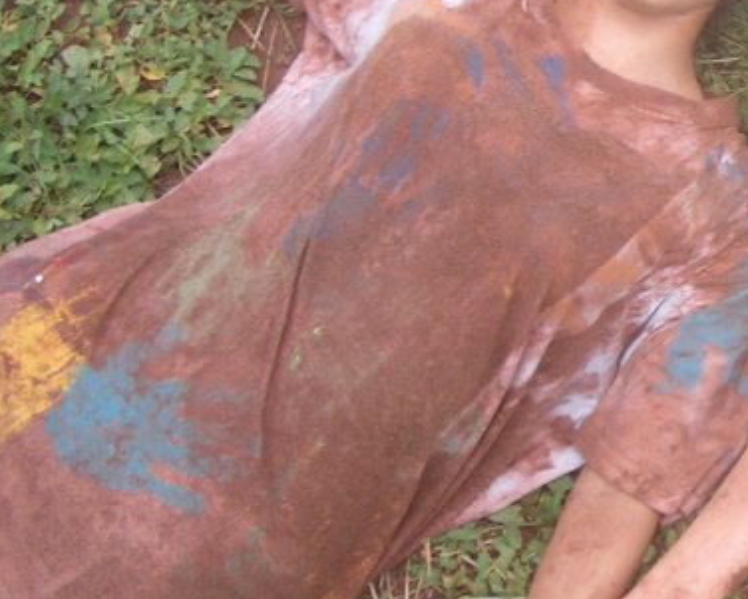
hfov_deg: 19.4
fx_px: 2059
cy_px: 107
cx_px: 903
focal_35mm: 93
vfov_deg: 16.4
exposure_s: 1/160
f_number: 4.3
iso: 50
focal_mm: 5.8
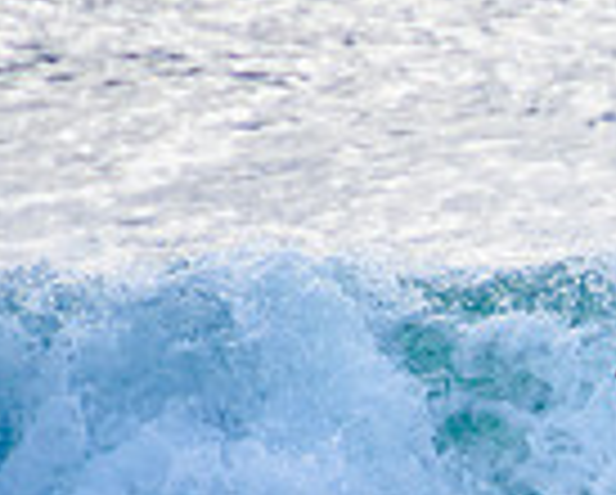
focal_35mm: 2380
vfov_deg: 0.7
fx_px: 43452
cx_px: 1210
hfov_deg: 0.8
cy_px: 560
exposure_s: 1/2000
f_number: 5.6
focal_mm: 400
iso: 500
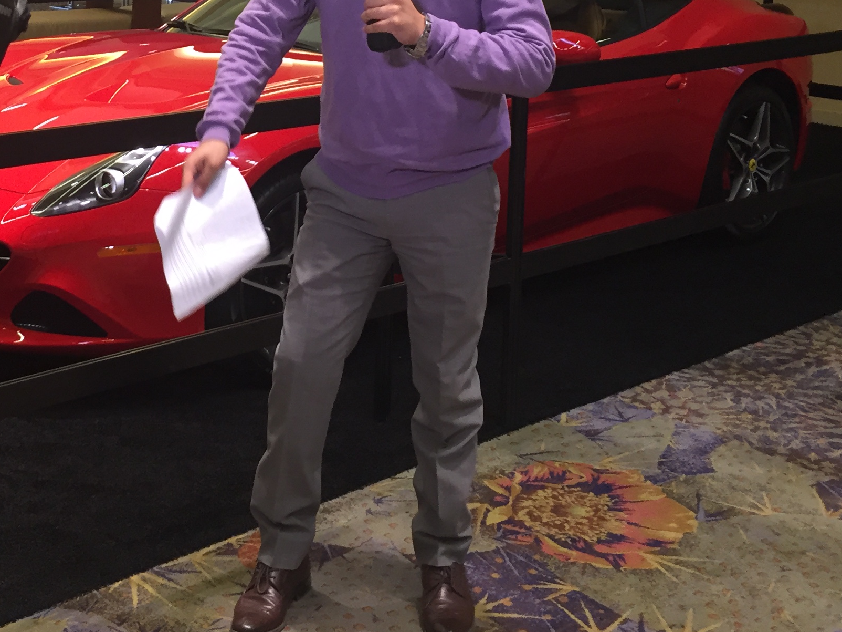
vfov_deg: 23.8
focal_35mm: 59
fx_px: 1435
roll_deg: -1.4
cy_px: 13
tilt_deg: -5.8
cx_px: 221
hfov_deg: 32.2
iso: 80
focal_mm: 4.15
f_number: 2.2
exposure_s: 1/30
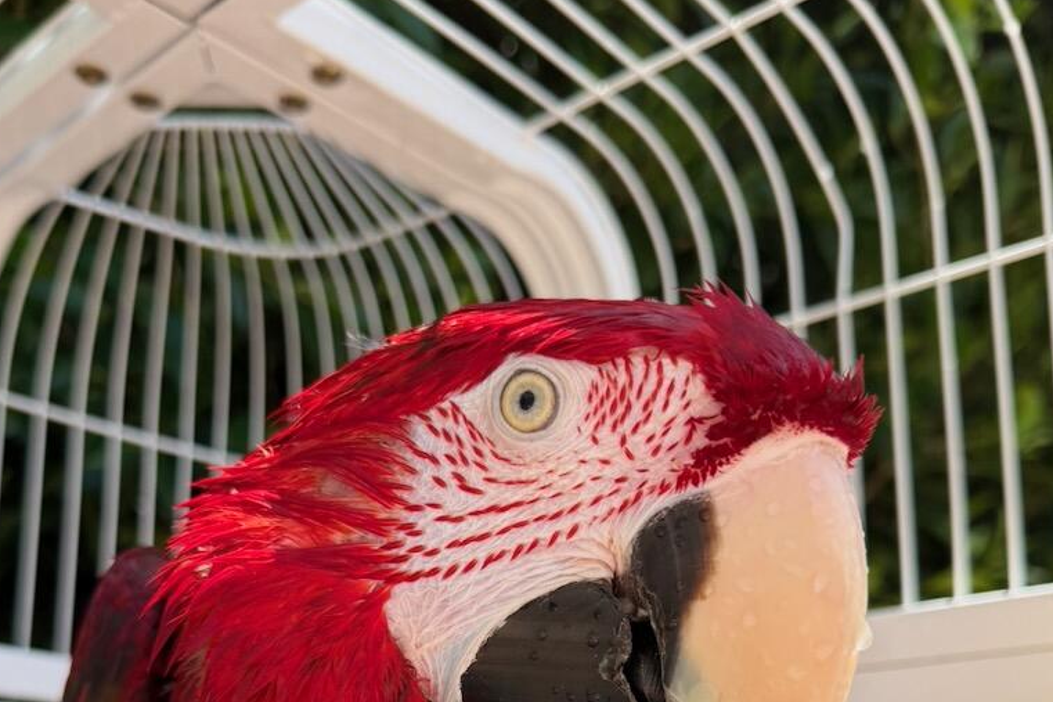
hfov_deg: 46.3
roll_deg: +0.4
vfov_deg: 29.2
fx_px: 1228
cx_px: 466
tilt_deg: +6.0
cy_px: 748
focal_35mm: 42
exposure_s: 1/1337
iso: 100
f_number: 1.78
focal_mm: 6.76
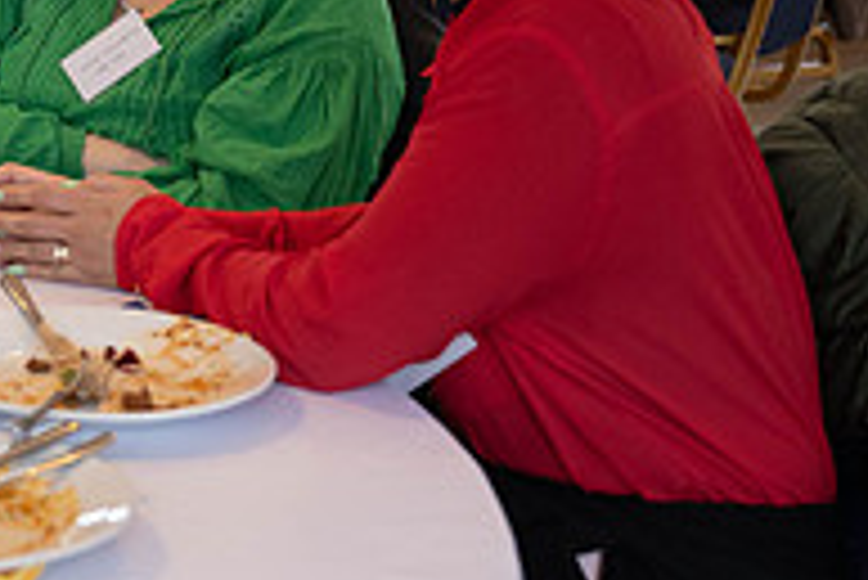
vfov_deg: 11.9
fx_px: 2751
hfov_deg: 17.5
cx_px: -18
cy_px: -43
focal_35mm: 114
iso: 1000
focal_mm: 38
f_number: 3.2
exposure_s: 1/60
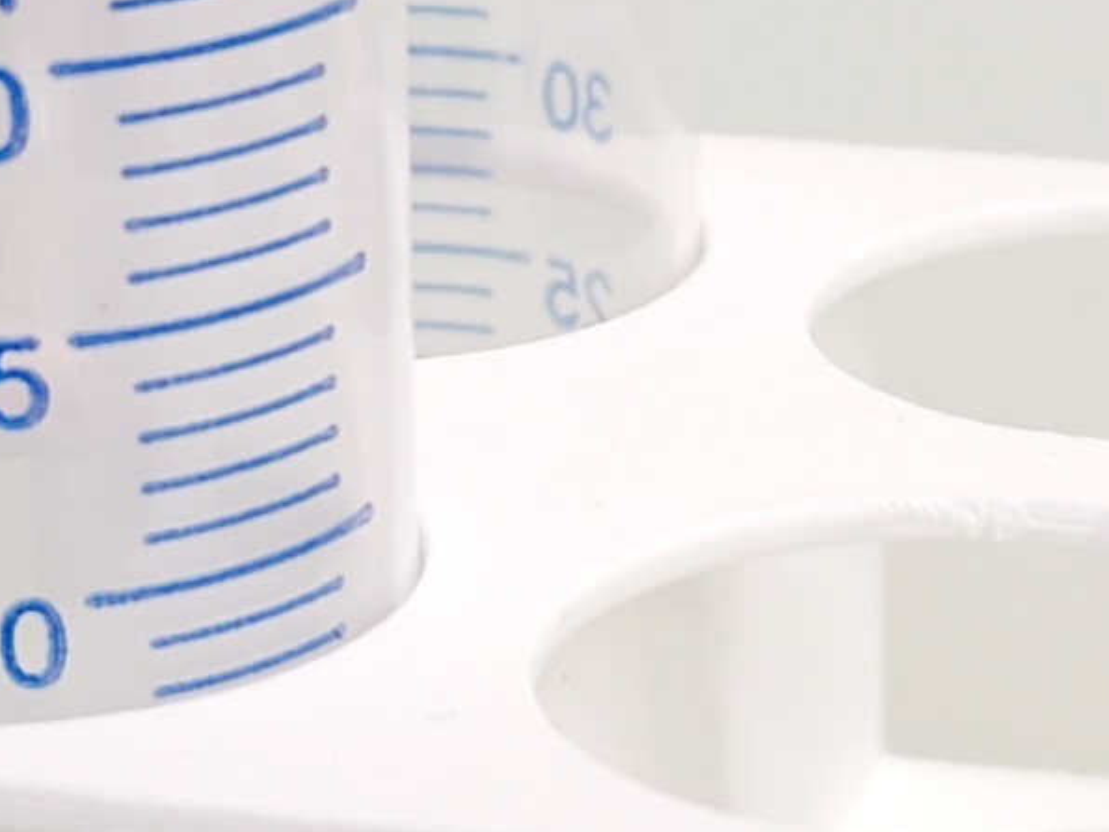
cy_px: 731
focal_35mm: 125
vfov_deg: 11.8
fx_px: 4005
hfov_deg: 15.8
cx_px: 570
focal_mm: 5.4
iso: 50
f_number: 1.8
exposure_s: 1/50
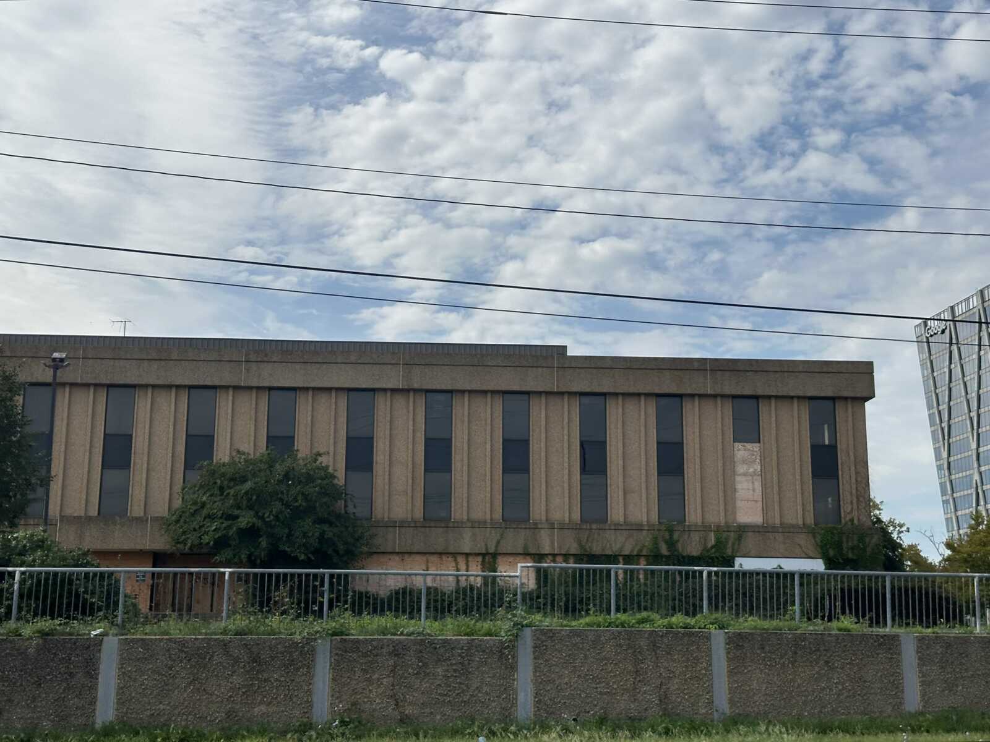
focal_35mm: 48
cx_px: 495
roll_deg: +2.4
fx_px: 1373
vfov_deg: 30.3
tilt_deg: +12.3
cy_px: 371
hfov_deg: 39.7
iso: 64
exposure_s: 1/7634
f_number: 1.78
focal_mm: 6.86
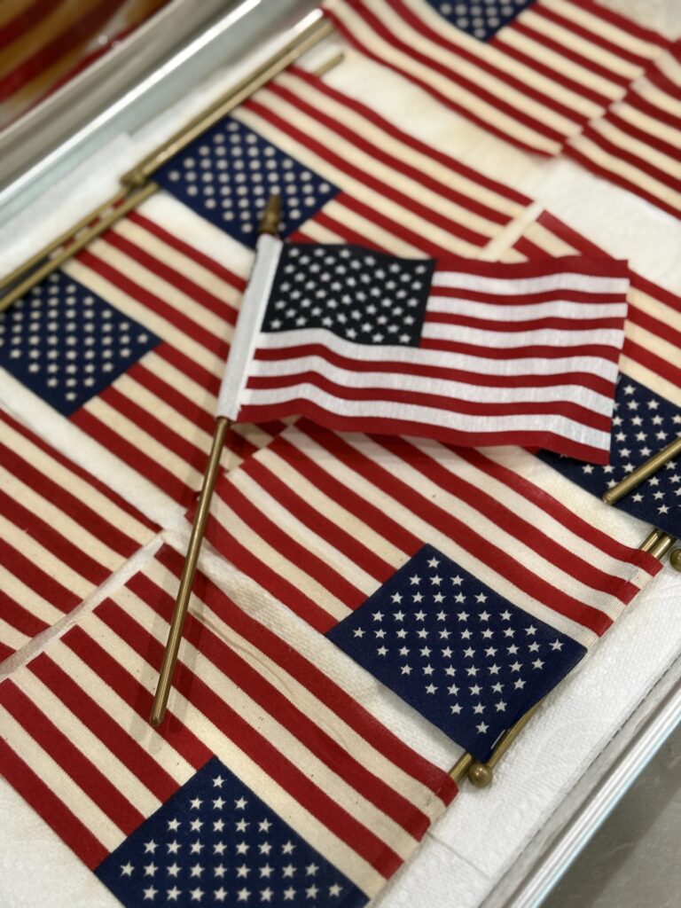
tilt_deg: -55.2
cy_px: 454
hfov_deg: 30.3
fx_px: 1259
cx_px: 340
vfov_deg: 39.7
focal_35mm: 48
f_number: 1.78
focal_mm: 6.76
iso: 200
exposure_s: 1/40
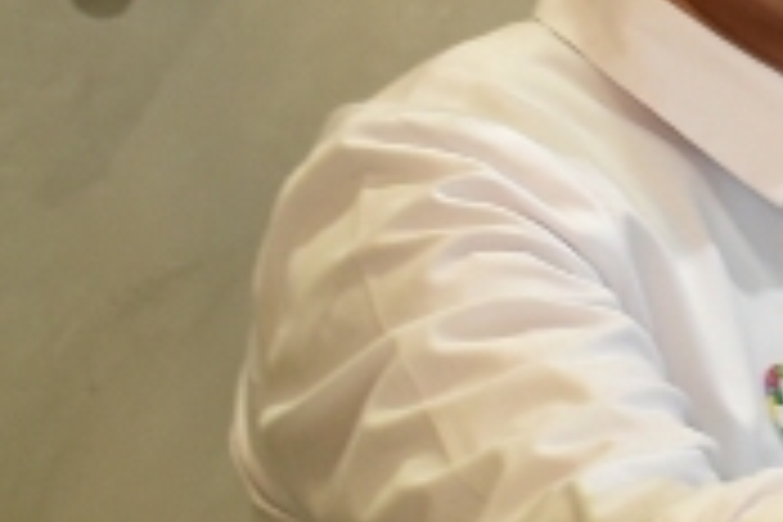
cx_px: 1339
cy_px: 126
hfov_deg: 8.9
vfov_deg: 6.2
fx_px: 4850
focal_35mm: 223
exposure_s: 1/100
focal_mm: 24
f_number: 5
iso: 400
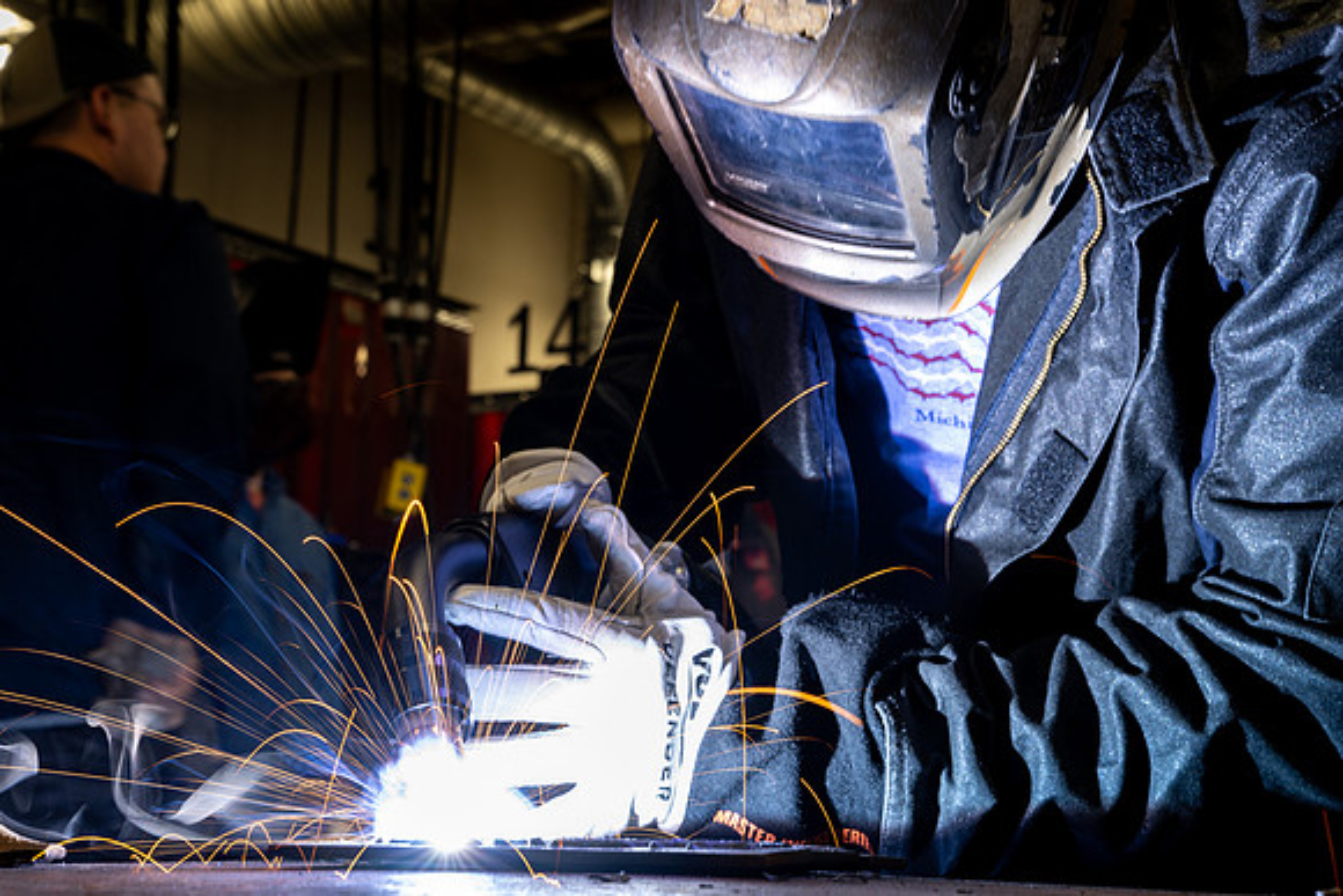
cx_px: 706
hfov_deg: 35.1
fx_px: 2120
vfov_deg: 23.9
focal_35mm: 57
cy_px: 471
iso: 50
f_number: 11
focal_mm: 54
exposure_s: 1/6
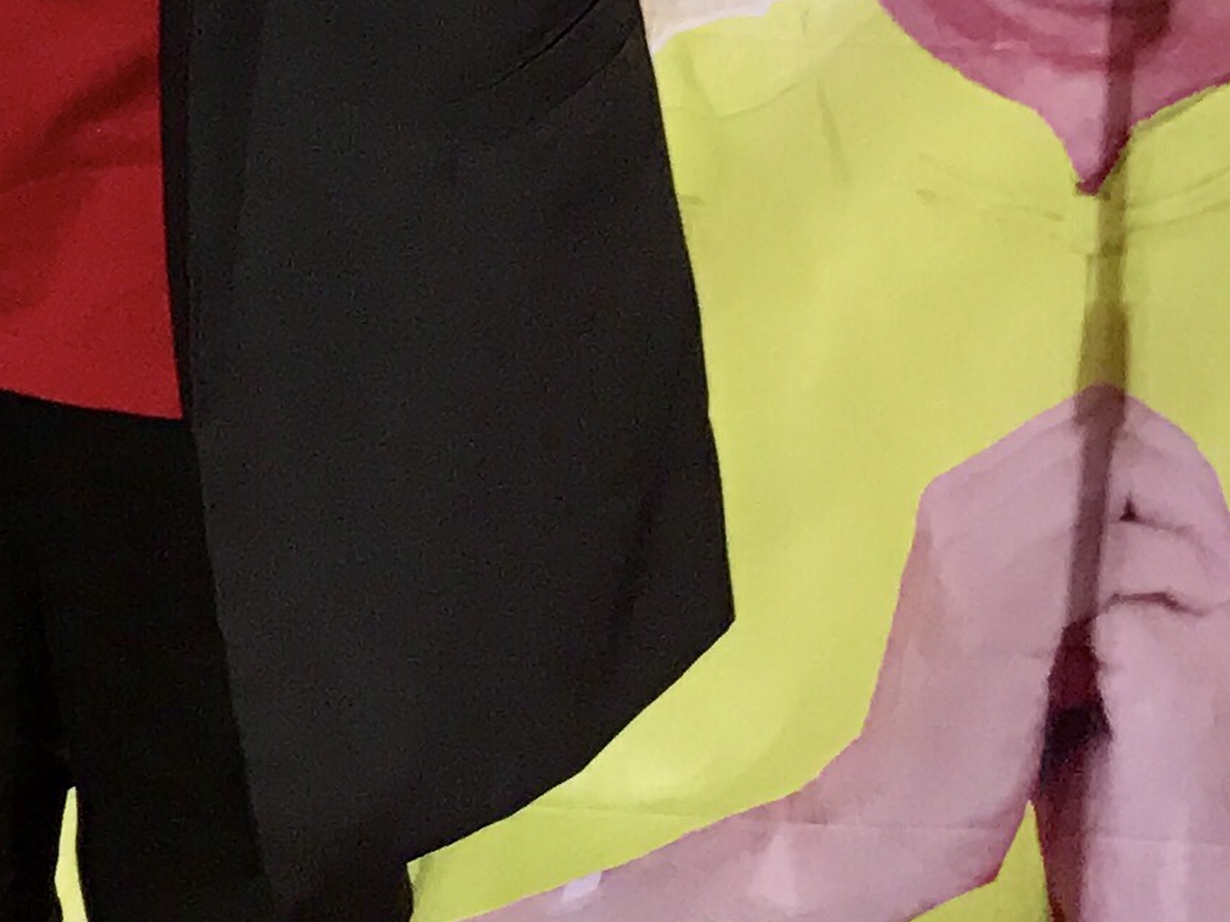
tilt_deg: -1.4
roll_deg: -0.7
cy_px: -501
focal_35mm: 132
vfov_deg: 10.8
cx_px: -1172
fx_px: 4690
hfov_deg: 13.1
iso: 64
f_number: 1.8
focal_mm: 3.99
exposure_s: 1/33
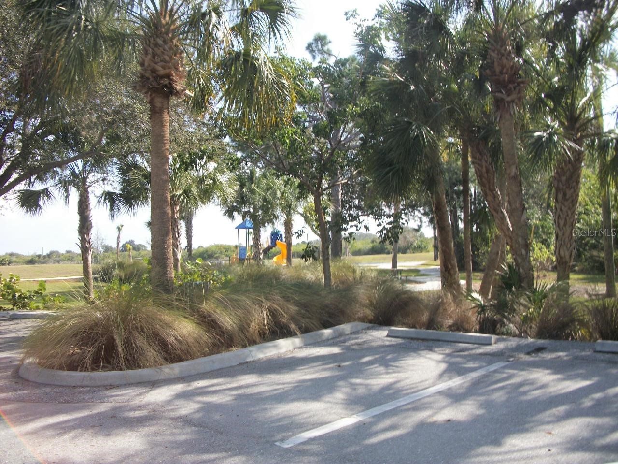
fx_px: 571
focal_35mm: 32
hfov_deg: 56.8
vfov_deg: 44.2
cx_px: 309
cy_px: 232
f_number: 8.8
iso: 80
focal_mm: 5.7
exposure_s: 1/80
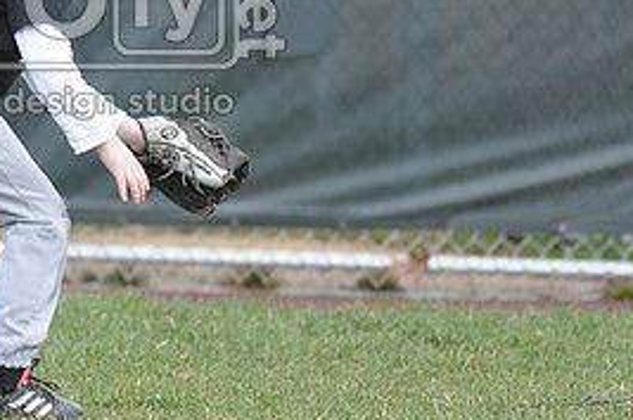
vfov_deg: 2.1
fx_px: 11426
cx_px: -21
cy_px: 15
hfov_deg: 3.2
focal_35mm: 651
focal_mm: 200
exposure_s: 1/640
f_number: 4
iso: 400
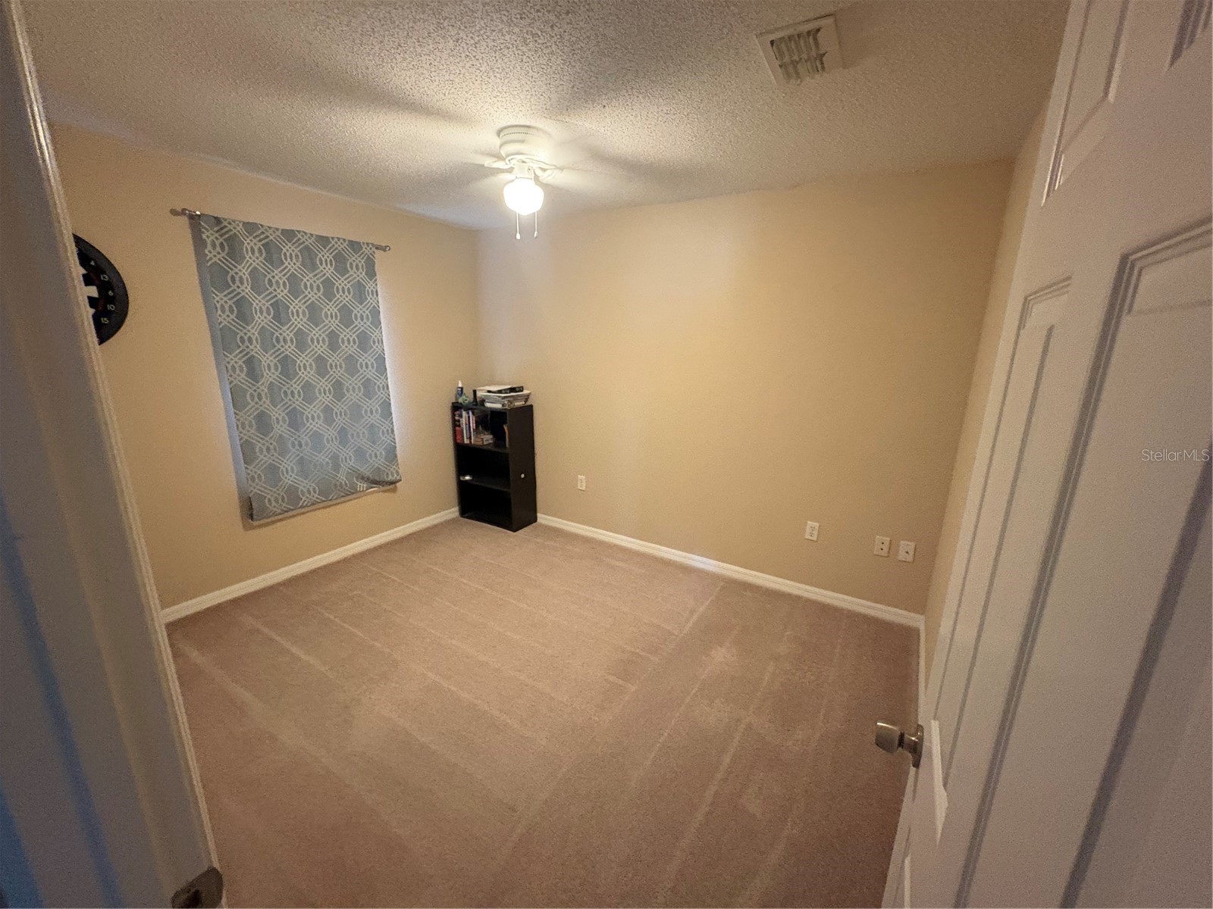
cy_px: 454
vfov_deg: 85.7
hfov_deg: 102.1
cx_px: 606
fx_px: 491
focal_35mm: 14
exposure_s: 1/40
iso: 800
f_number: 2.2
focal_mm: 2.22
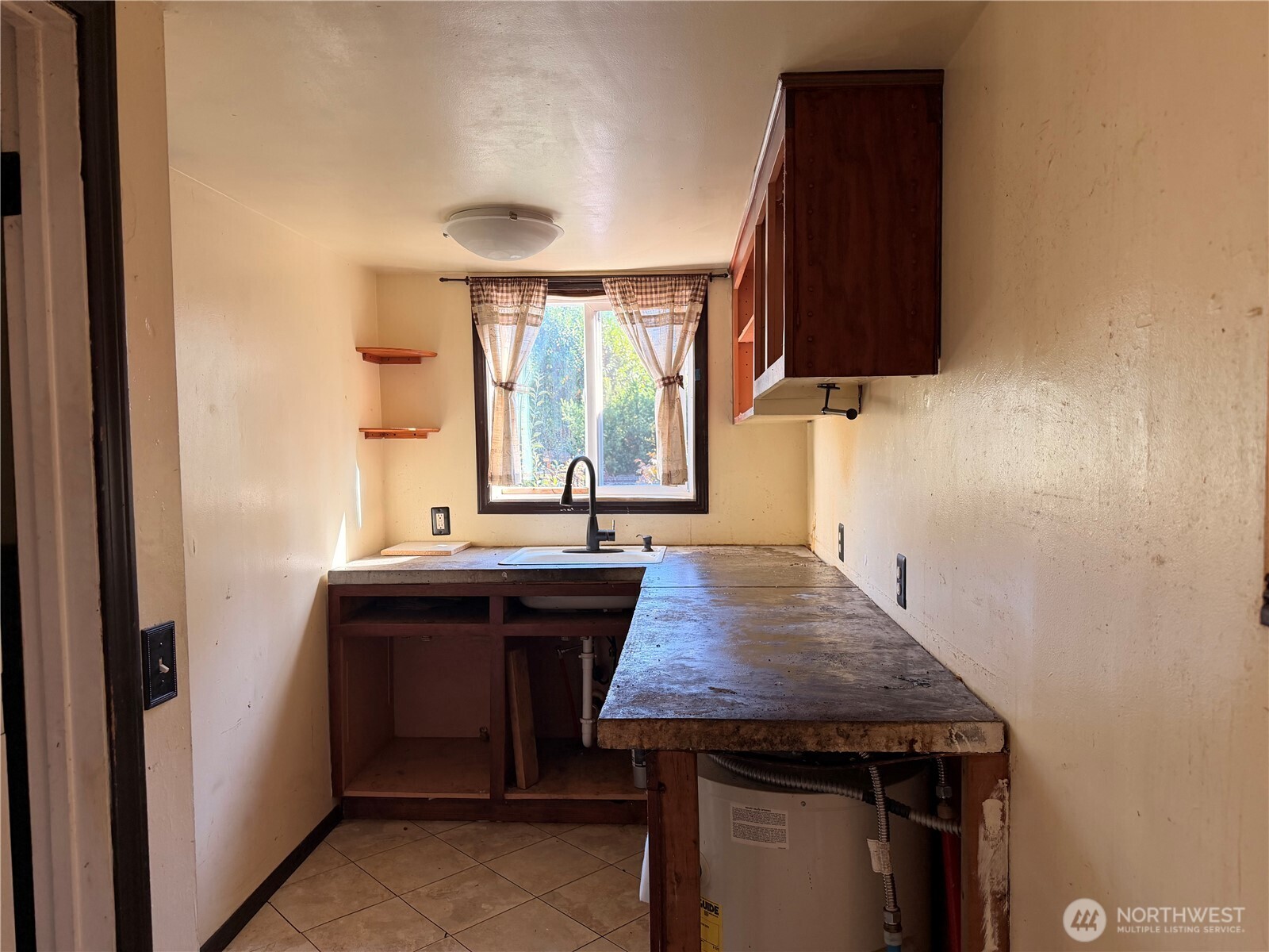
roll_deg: +1.6
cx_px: 634
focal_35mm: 24
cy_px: 476
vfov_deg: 56.8
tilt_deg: -2.3
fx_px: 880
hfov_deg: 71.6
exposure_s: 1/109
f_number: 1.78
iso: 200
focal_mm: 6.76
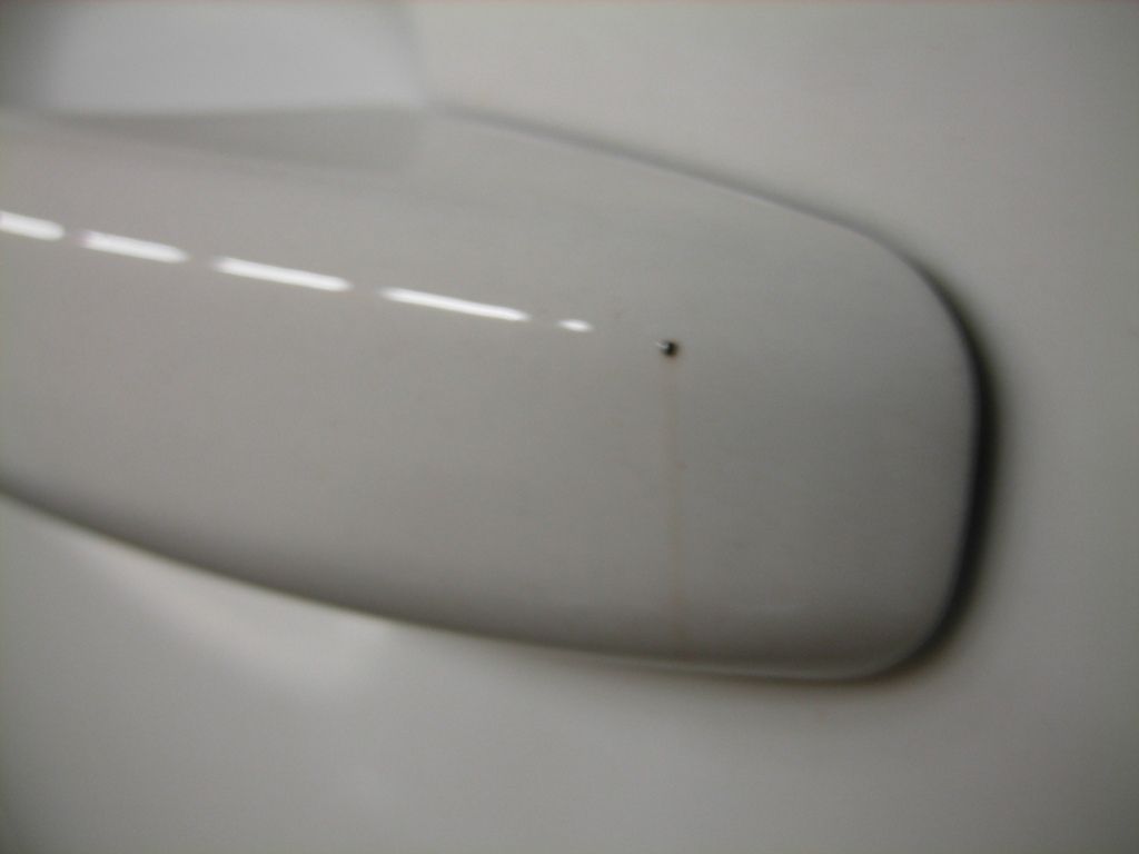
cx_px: 570
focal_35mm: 36
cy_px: 427
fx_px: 1185
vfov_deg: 39.7
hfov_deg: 51.4
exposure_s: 1/10.3
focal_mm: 7.5
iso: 50
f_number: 2.7
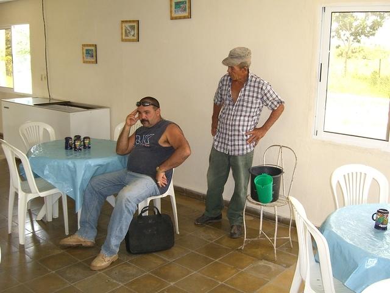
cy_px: 146
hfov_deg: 49.0
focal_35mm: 38
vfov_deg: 37.7
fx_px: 428
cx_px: 195
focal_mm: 7.9
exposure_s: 1/125
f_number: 2.8
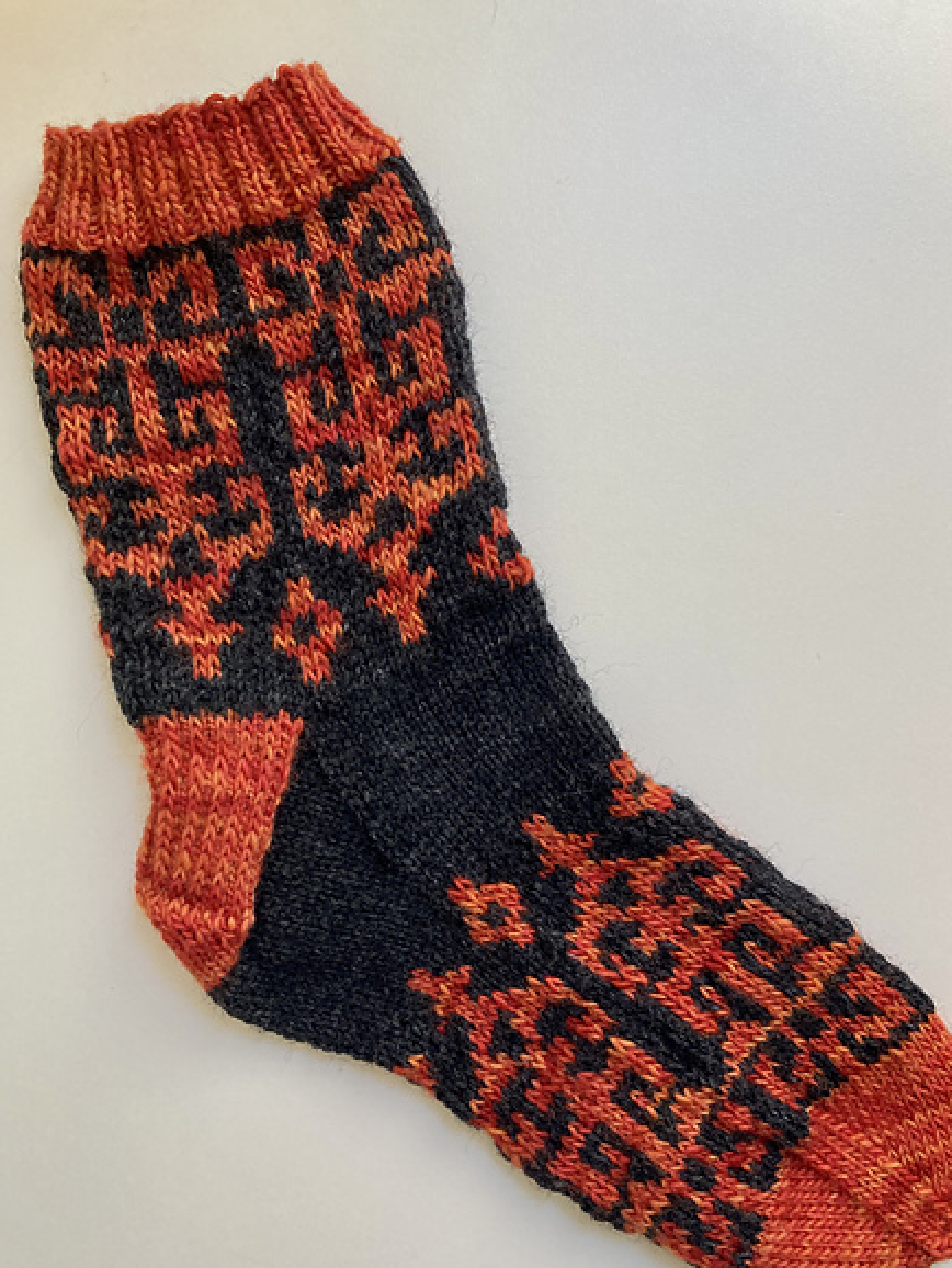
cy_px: 667
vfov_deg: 58.3
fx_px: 1136
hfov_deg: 45.5
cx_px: 489
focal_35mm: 31
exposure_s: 1/60
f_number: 1.8
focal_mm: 3.99
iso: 100
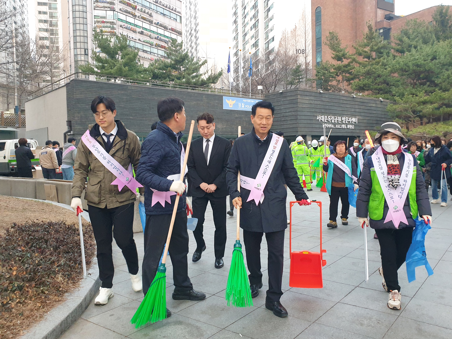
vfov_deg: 53.1
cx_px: 226
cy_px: 170
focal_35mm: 26
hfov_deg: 67.3
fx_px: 339
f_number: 2.4
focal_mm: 4.3
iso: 250
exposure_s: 1/120
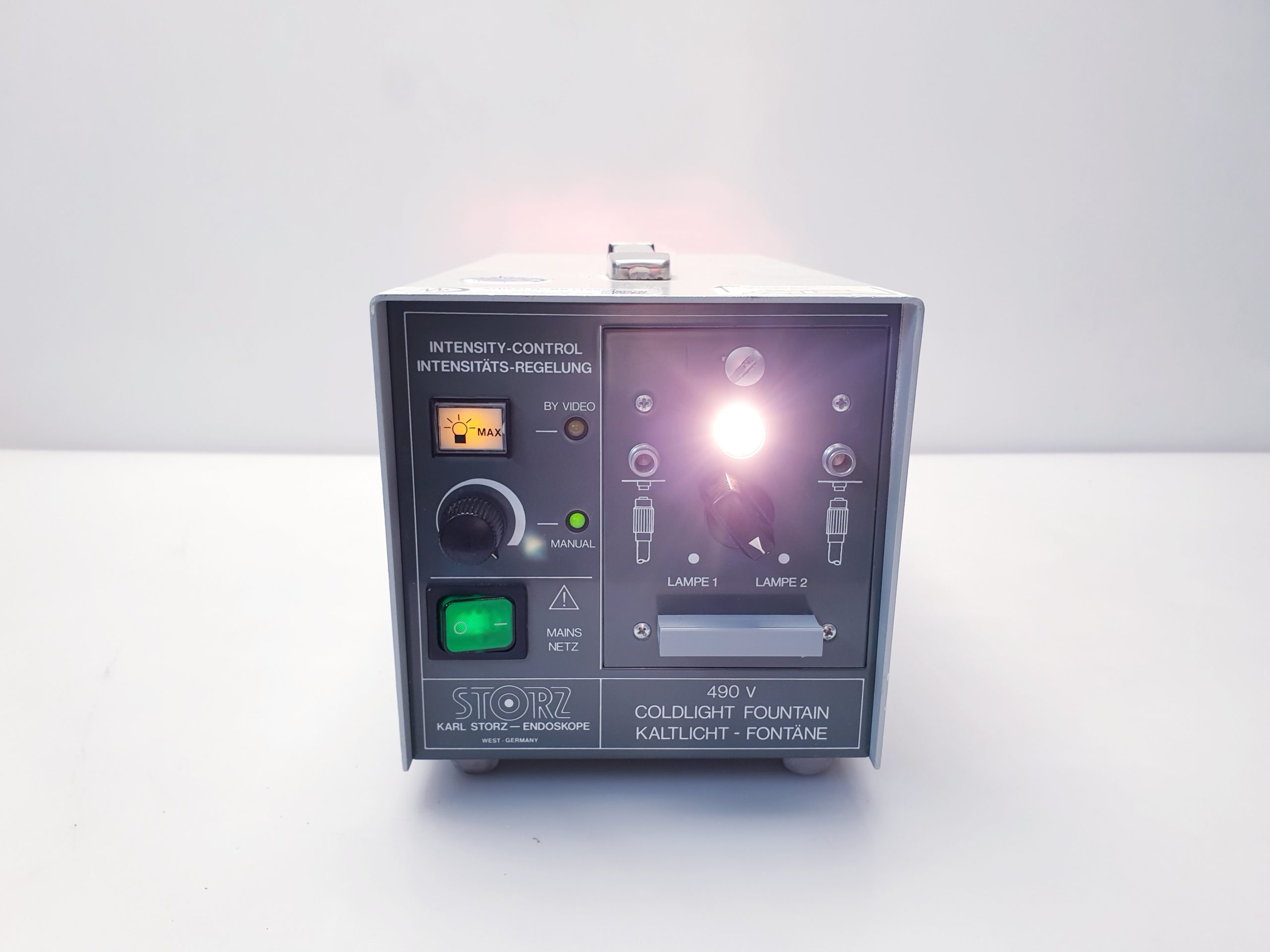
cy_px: 476
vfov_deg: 53.1
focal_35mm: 26
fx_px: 954
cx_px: 635
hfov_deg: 67.3
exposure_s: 1/50
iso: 80
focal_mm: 4.3
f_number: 2.4
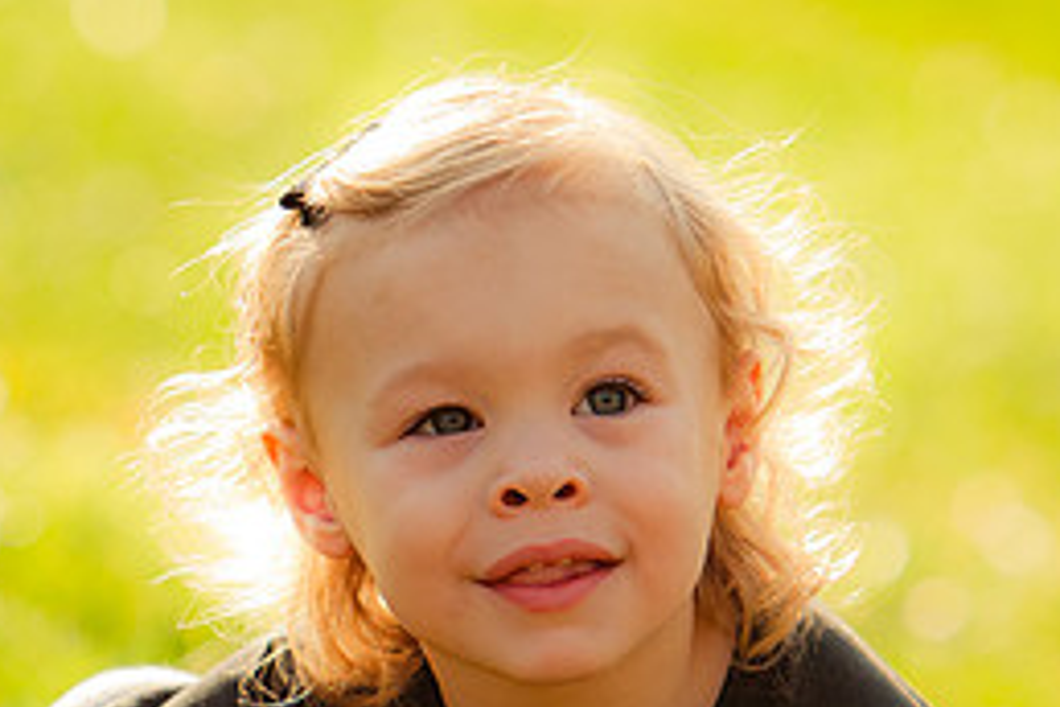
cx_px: 177
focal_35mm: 574
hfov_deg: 3.6
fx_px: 16900
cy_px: 695
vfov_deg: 2.4
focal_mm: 170
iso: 250
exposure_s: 1/1000
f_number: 2.8
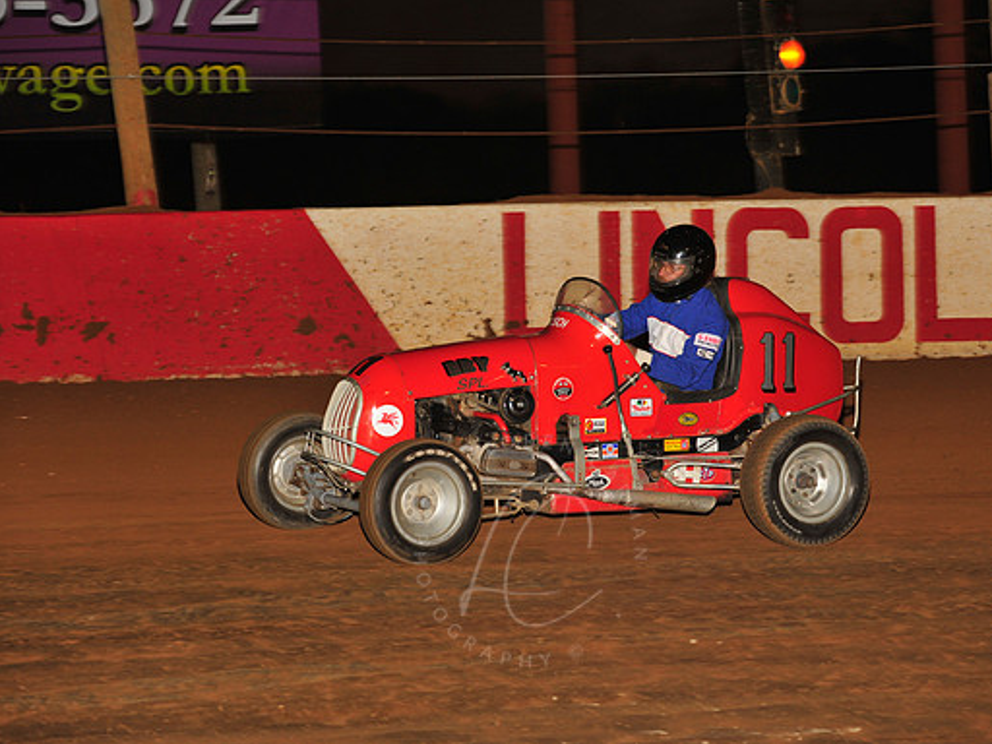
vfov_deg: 9.4
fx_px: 4528
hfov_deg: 12.5
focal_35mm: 158
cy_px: 372
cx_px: 529
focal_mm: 145
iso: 640
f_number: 6.3
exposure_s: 1/250
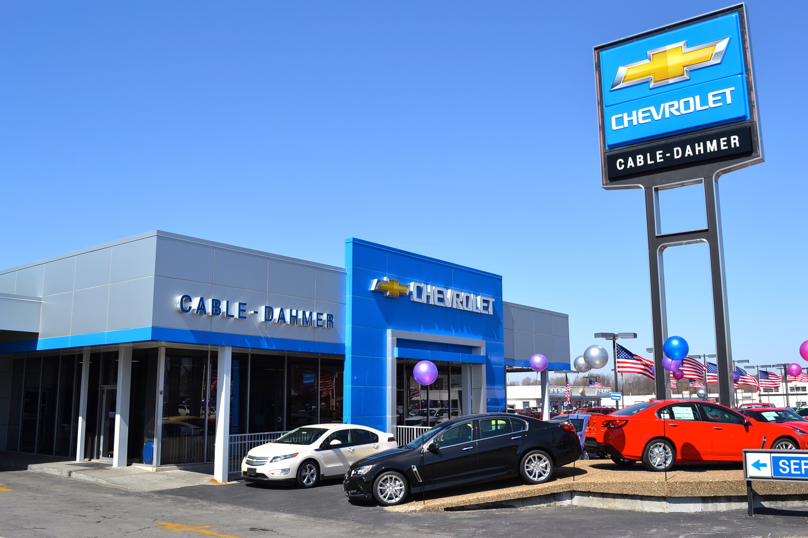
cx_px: 408
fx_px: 696
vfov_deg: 42.3
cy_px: 262
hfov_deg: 60.3
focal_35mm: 31
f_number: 8
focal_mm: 20
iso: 100
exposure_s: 1/250
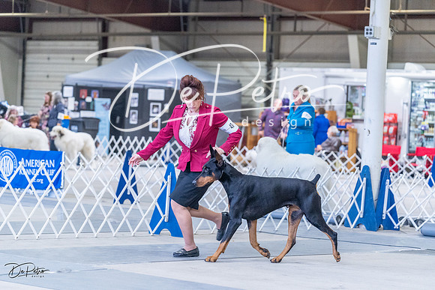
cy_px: 145
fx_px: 1487
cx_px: 218
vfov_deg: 11.2
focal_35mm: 123
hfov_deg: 16.6
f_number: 4
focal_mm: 123
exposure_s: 1/320
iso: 6400
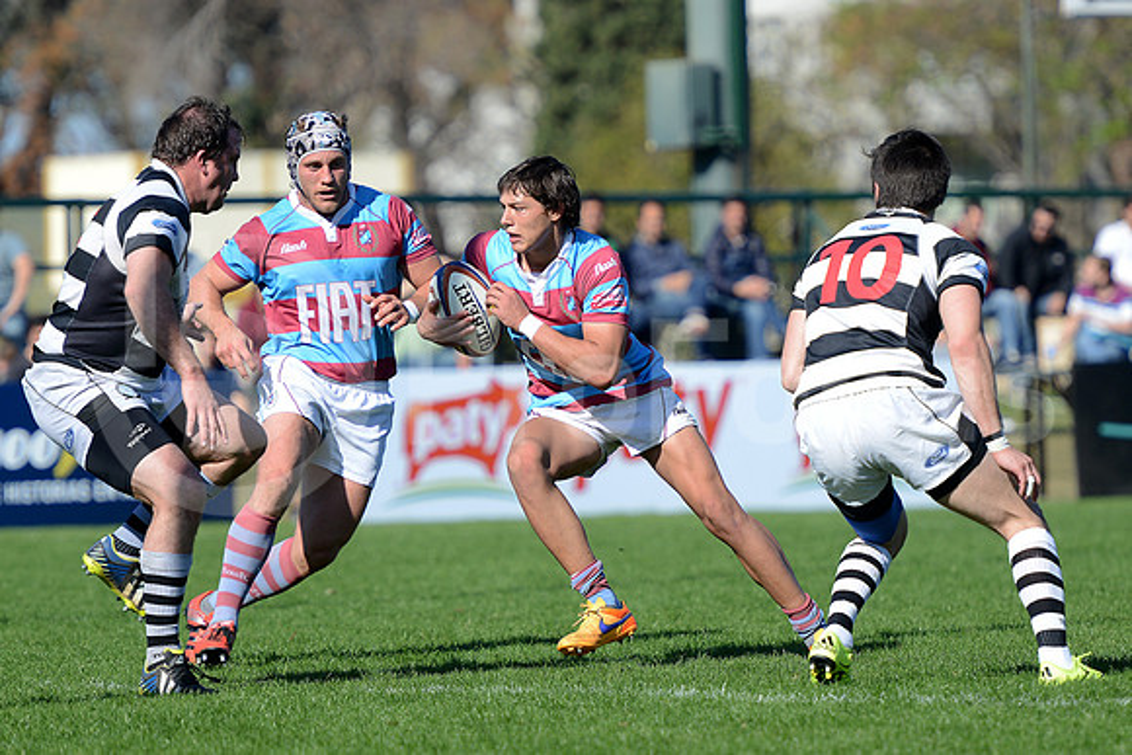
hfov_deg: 8.2
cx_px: 566
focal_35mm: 250
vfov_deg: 5.5
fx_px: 7863
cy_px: 378
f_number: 4
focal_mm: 250
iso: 320
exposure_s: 1/2000
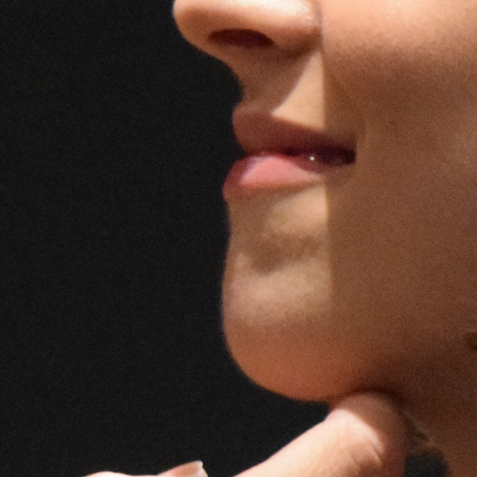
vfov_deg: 1.3
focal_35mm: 1311
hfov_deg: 1.3
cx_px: -248
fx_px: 20436
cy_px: 101
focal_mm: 155
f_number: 5
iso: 6400
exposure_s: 1/125
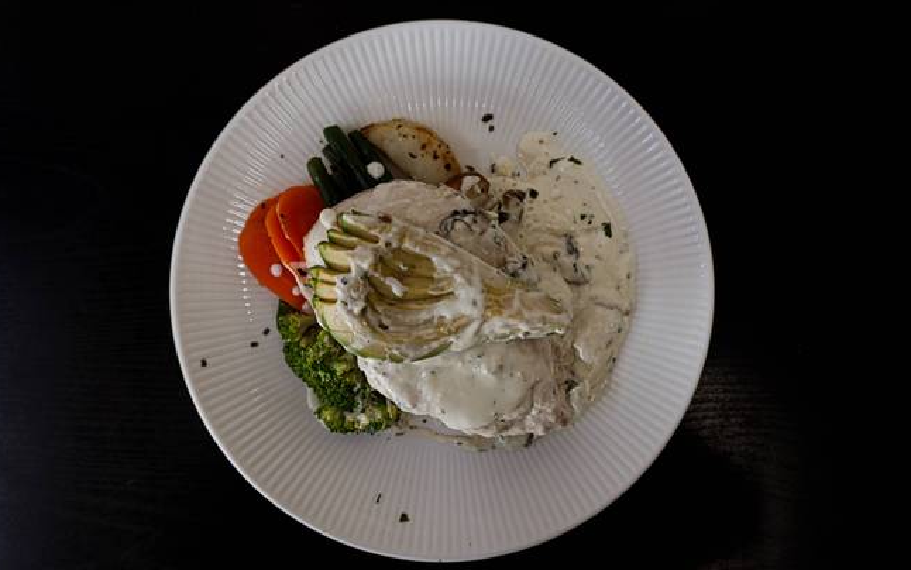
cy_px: 282
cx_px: 451
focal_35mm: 25
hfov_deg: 72.5
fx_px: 621
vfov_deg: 49.3
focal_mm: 16
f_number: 5.6
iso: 100
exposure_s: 1/30
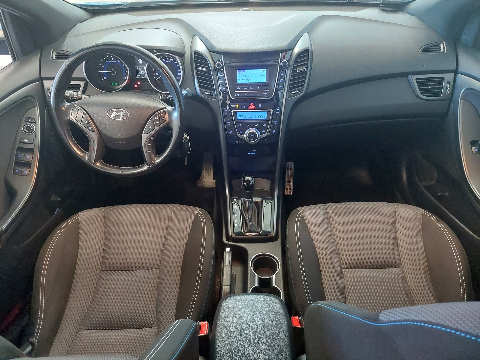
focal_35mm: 25
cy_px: 180
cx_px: 240
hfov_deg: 69.4
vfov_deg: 54.9
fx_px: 347
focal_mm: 5.23
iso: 1000
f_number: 1.8
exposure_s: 1/25
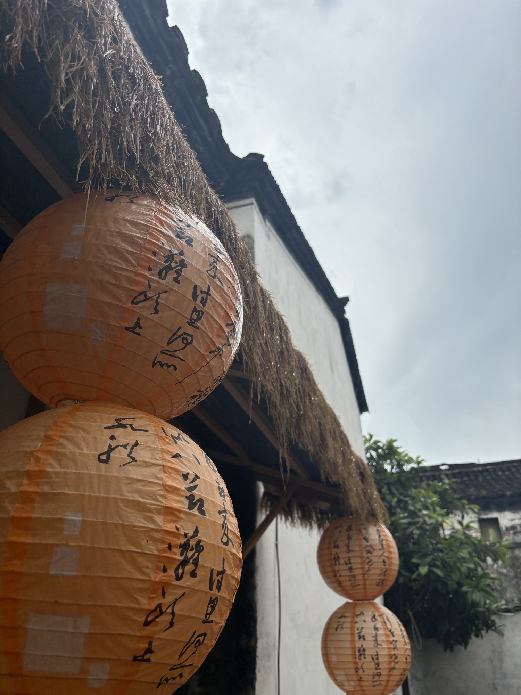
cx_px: 260
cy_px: 348
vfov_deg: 67.3
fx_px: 522
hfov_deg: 53.1
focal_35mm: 26
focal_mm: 5.96
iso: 50
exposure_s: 1/6711
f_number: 1.6
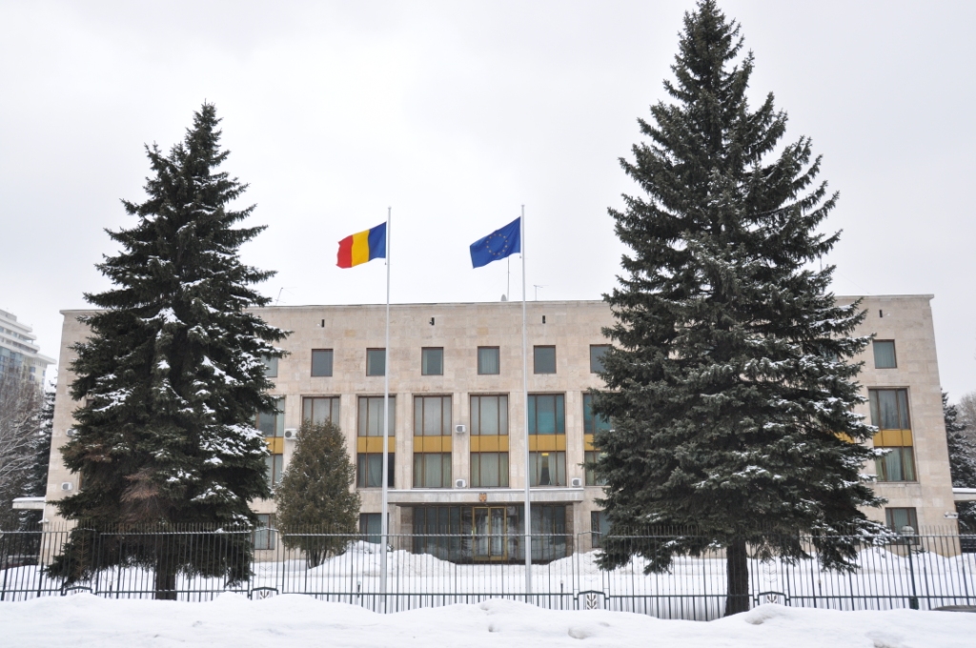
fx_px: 894
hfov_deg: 57.3
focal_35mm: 33
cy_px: 324
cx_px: 488
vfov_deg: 39.9
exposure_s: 1/60
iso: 500
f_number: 7.1
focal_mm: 22
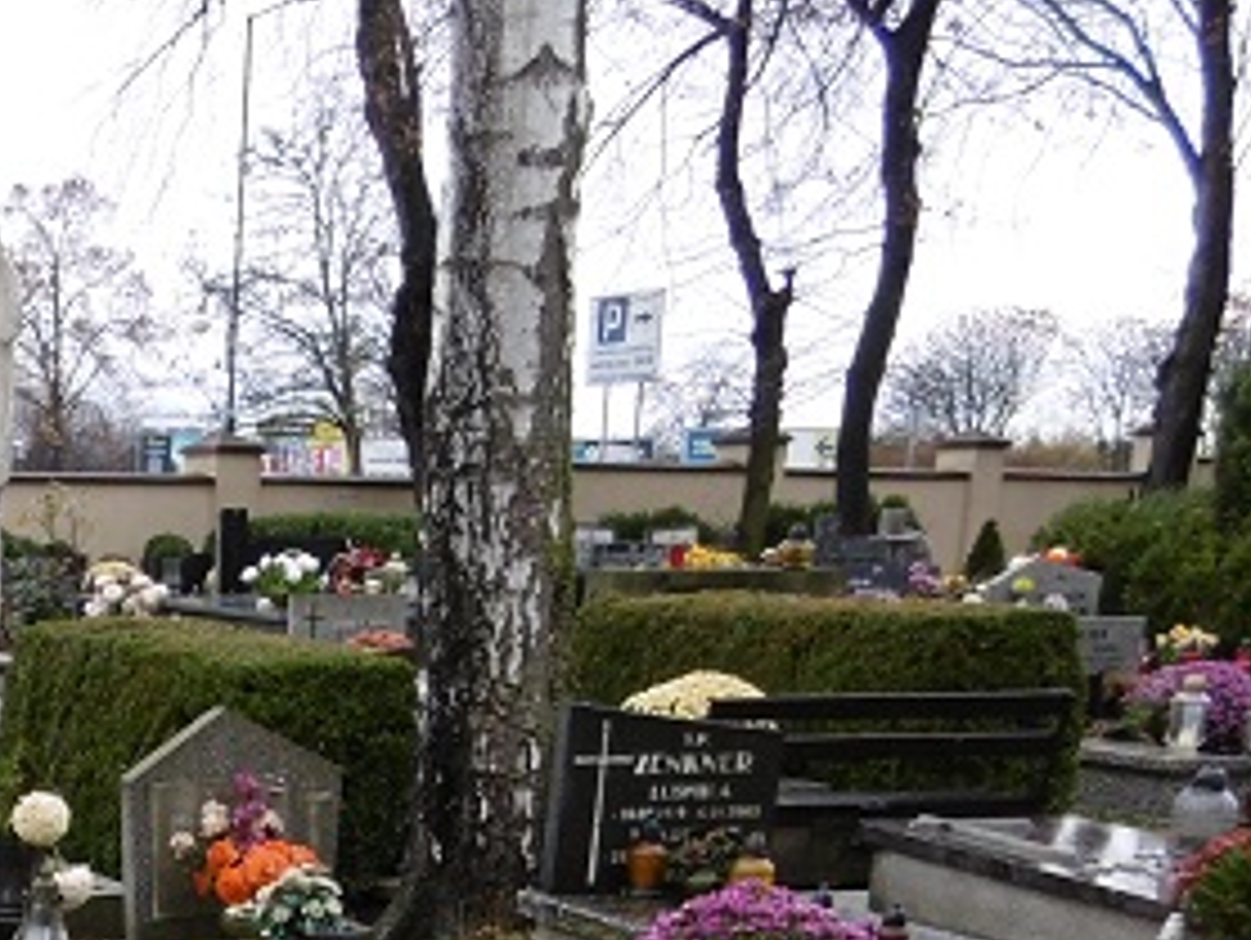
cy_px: 1291
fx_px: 2496
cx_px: -216
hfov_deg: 25.5
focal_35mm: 69
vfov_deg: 19.4
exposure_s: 1/100
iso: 100
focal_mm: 4.3
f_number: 3.1
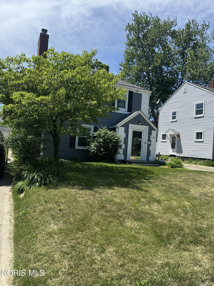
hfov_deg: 56.8
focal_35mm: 24
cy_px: 143
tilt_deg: +1.1
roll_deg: -5.1
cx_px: 107
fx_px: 198
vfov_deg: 71.6
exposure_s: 1/2959
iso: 80
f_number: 1.78
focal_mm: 6.76
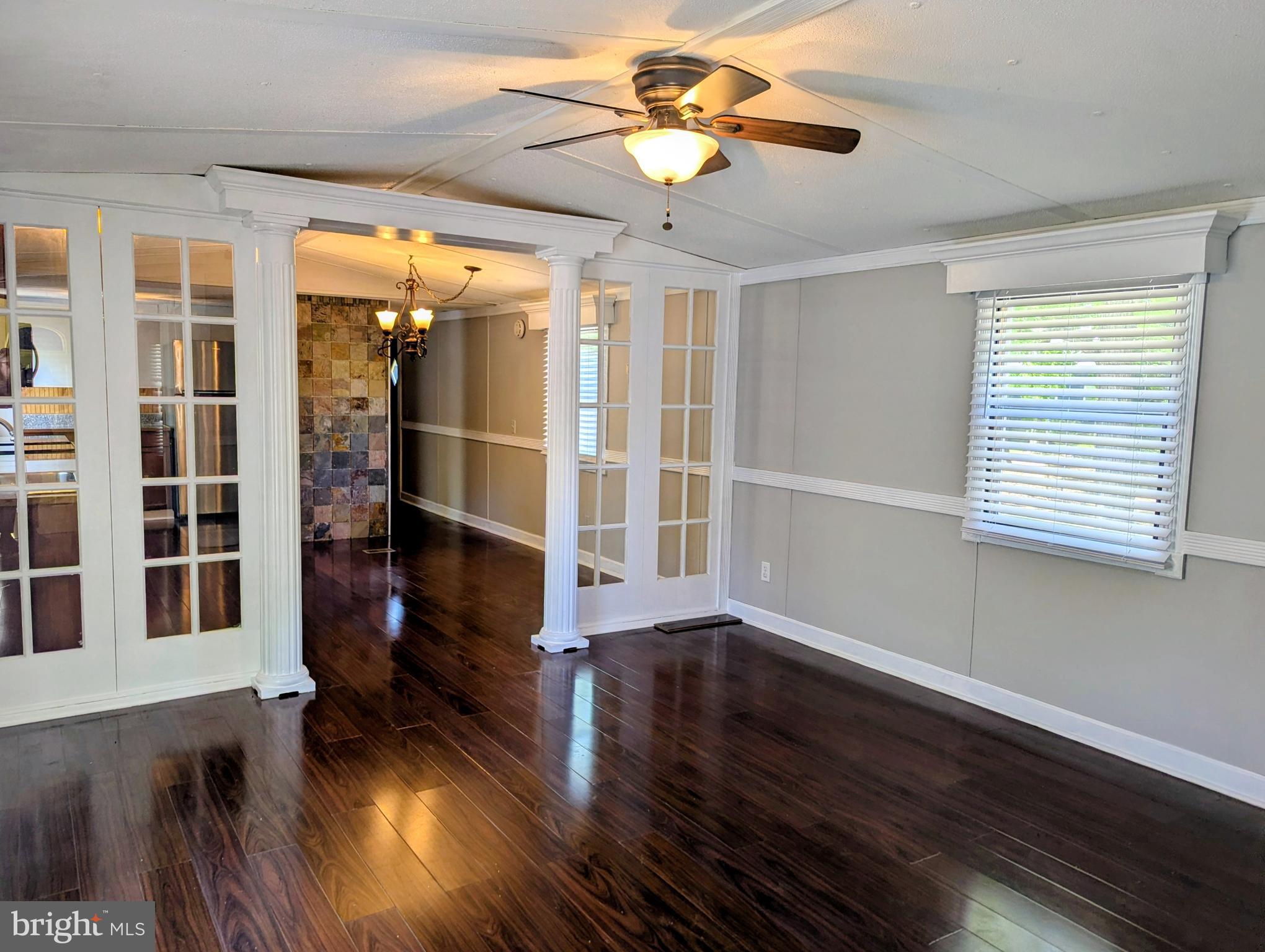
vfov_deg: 56.9
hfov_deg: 71.5
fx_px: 878
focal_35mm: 24
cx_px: 632
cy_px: 476
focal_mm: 6.81
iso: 68
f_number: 1.85
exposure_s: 1/120
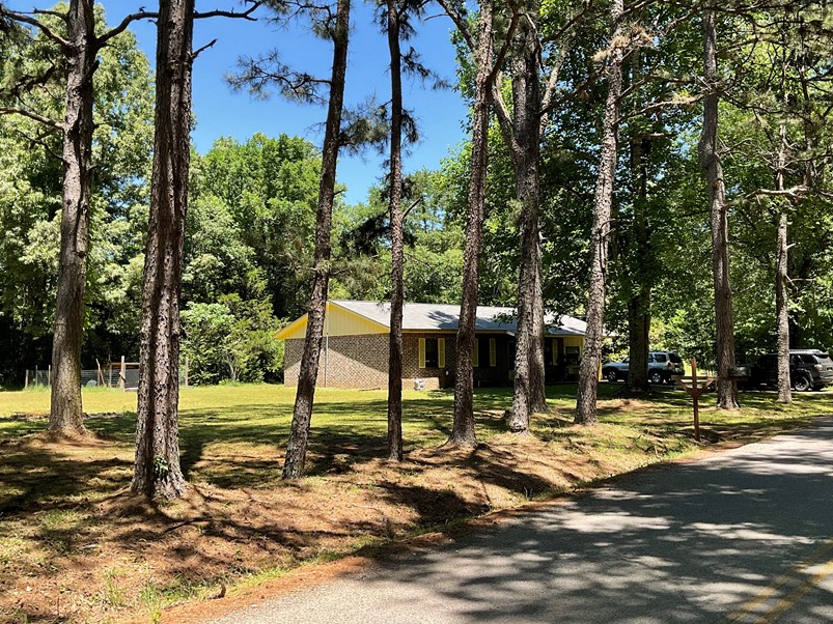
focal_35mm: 37
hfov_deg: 50.0
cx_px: 475
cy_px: 246
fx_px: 890
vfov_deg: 38.5
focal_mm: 3
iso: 16
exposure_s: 1/482
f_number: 1.8
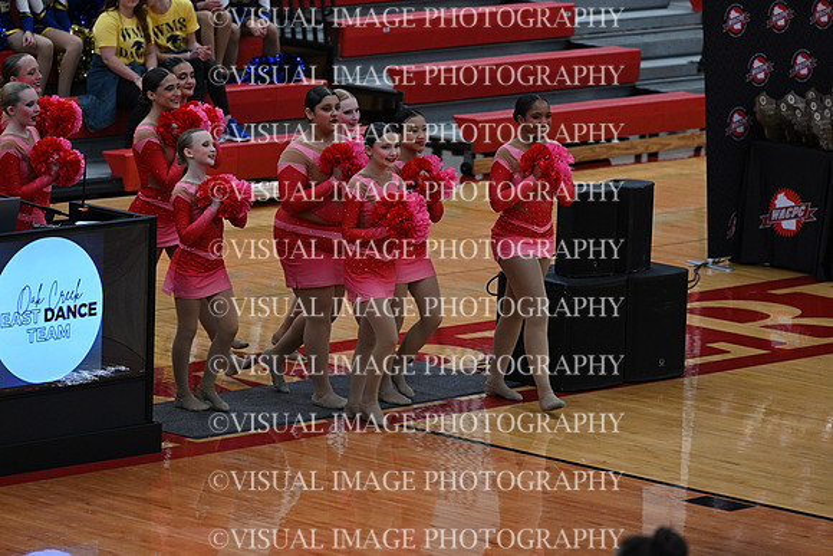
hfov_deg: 10.3
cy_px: 278
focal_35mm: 200
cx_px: 416
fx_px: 4629
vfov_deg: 6.9
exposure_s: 1/400
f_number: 4
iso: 4000
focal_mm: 200
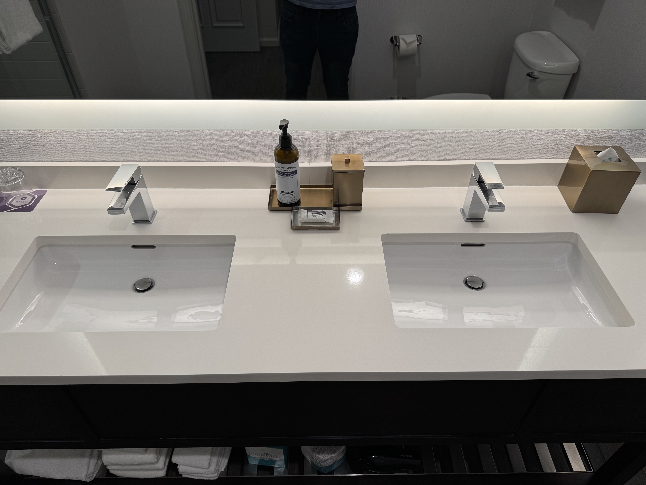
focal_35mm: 24
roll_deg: -0.1
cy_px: 242
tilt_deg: -43.6
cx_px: 323
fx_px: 448
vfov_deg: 56.8
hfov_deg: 71.6
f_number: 1.78
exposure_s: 1/160
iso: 64
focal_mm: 6.76
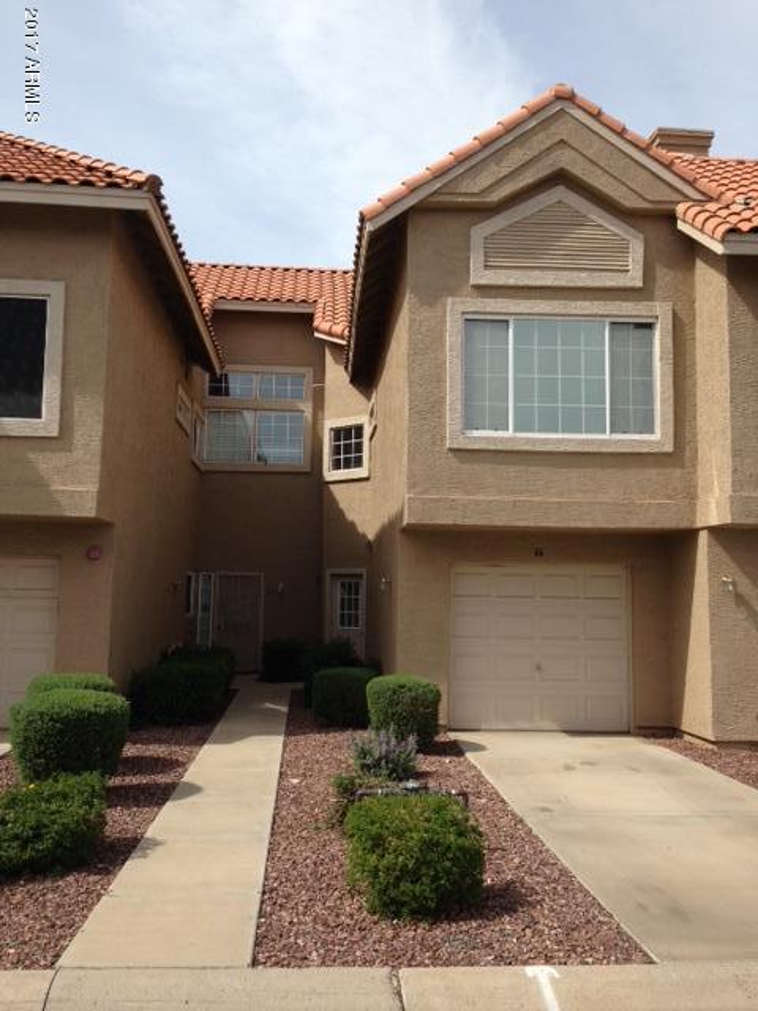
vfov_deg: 55.4
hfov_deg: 42.9
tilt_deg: +5.9
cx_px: 379
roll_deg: -1.1
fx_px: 963
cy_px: 506
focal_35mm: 33
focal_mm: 4.12
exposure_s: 1/1595
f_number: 2.4
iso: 50
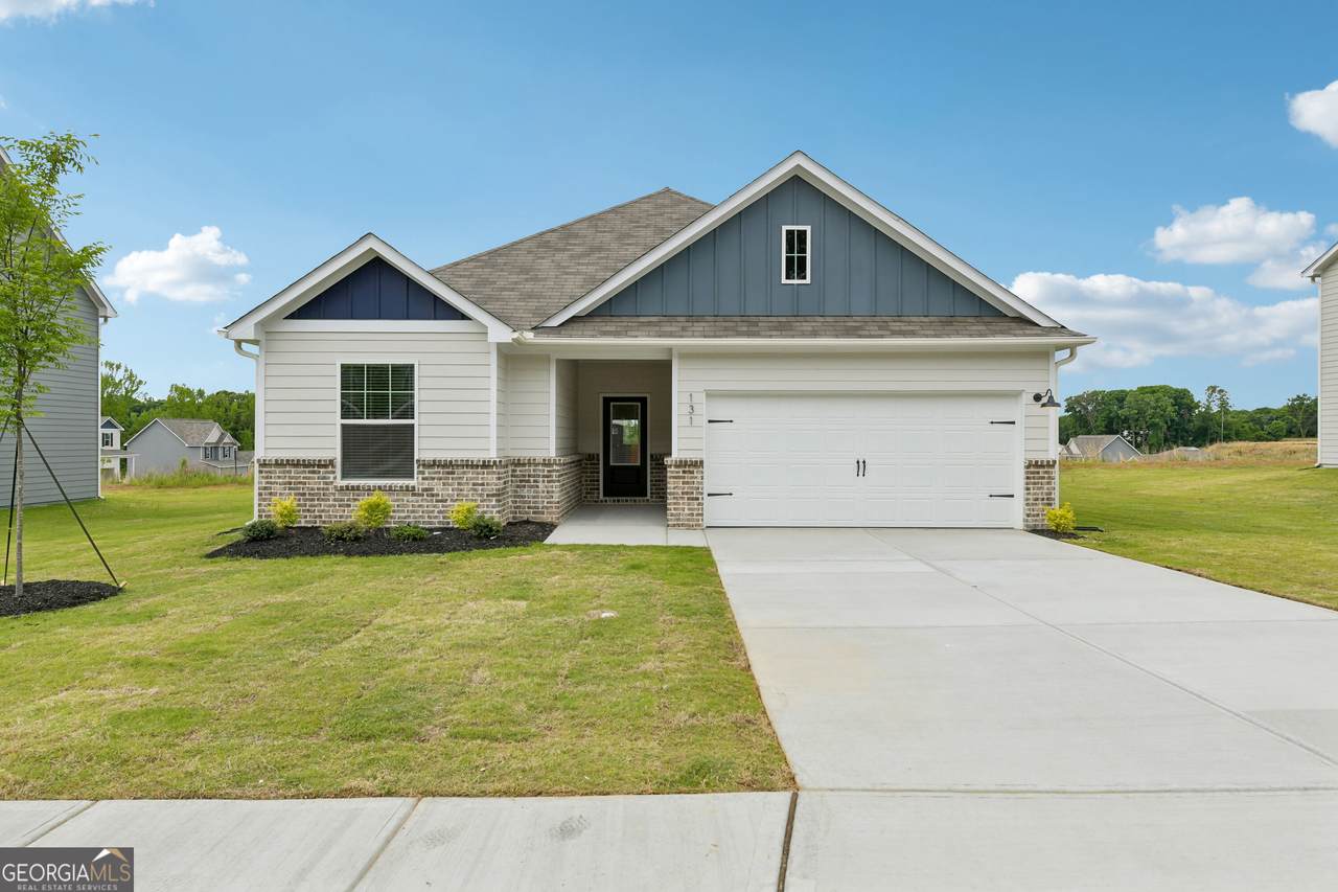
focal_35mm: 21
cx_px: 669
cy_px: 446
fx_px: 780
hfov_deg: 81.2
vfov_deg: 59.5
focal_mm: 21
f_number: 8
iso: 400
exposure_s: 1/2000
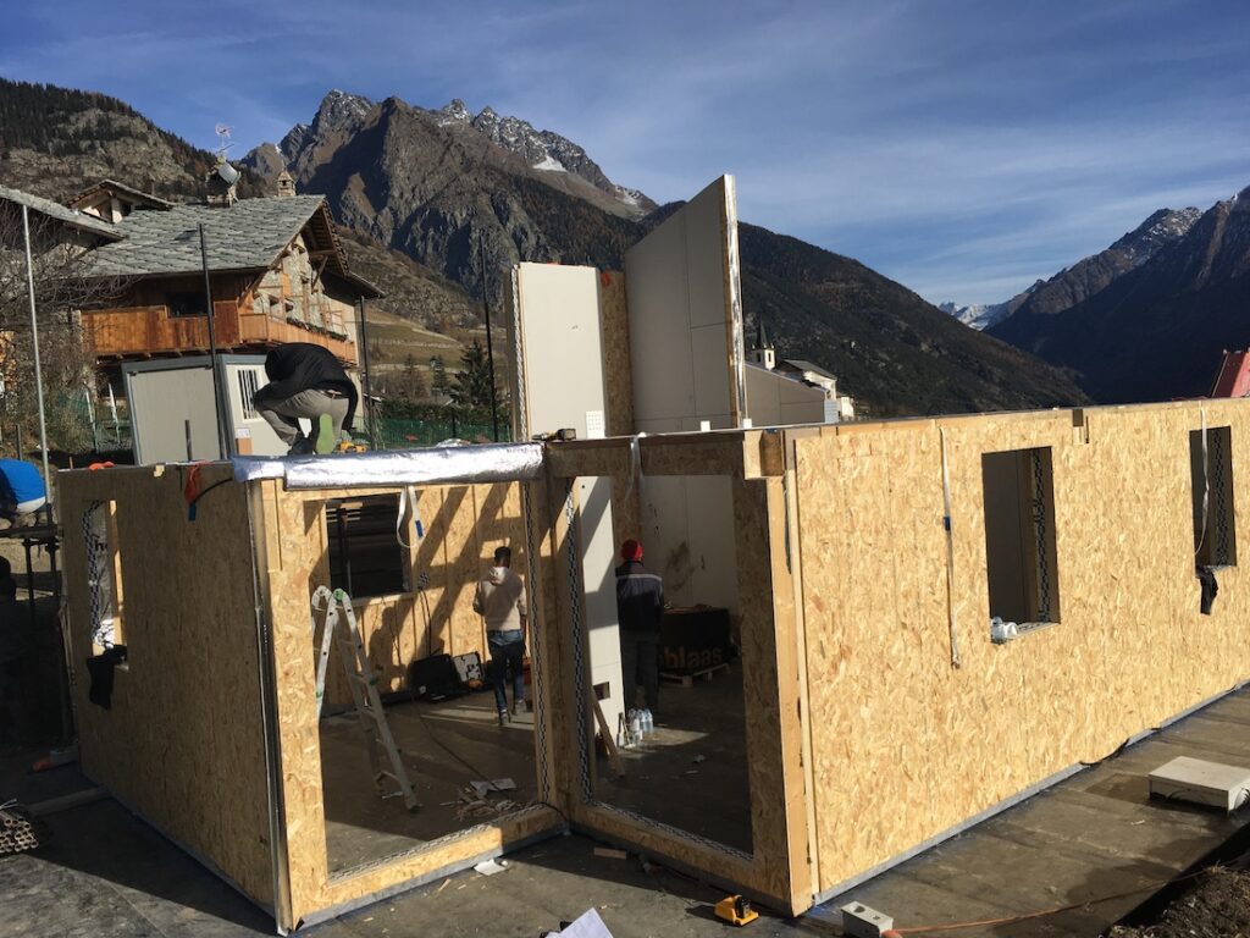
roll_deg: +2.8
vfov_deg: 48.2
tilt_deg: -3.6
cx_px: 625
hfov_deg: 61.7
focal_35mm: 29
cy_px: 469
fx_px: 1047
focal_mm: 4.15
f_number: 2.2
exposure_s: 1/2747
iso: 25
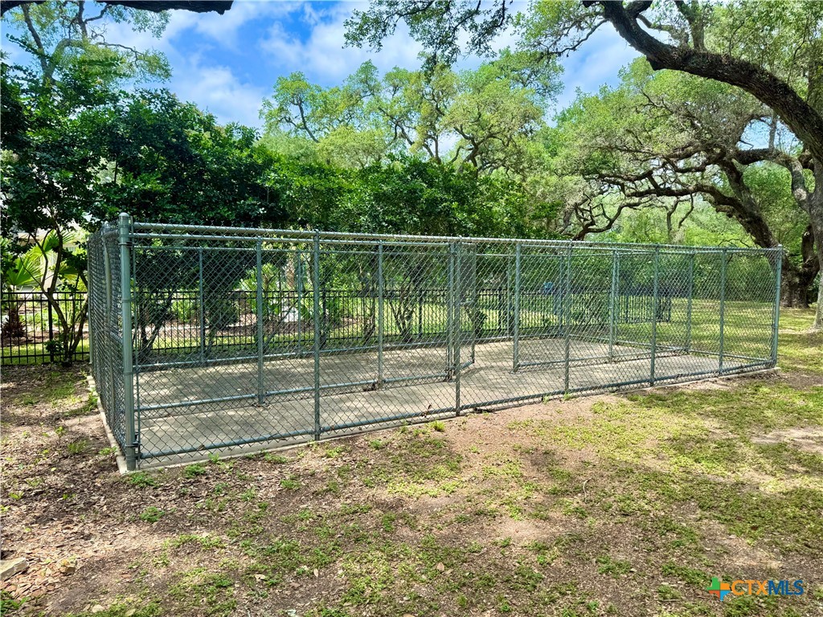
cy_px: 308
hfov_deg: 71.6
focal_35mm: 24
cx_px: 412
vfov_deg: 56.8
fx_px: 571
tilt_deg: -4.9
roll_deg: +0.1
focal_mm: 6.76
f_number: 1.78
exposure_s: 1/1215
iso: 80
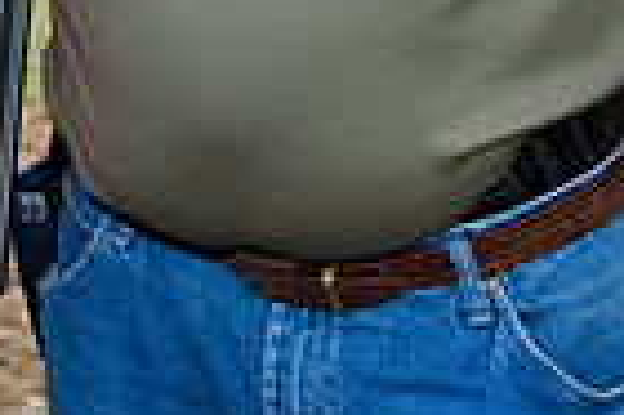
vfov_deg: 8.3
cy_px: -411
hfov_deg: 12.9
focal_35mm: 157
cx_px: -40
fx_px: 2718
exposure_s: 1/200
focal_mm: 38
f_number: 6.3
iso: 400
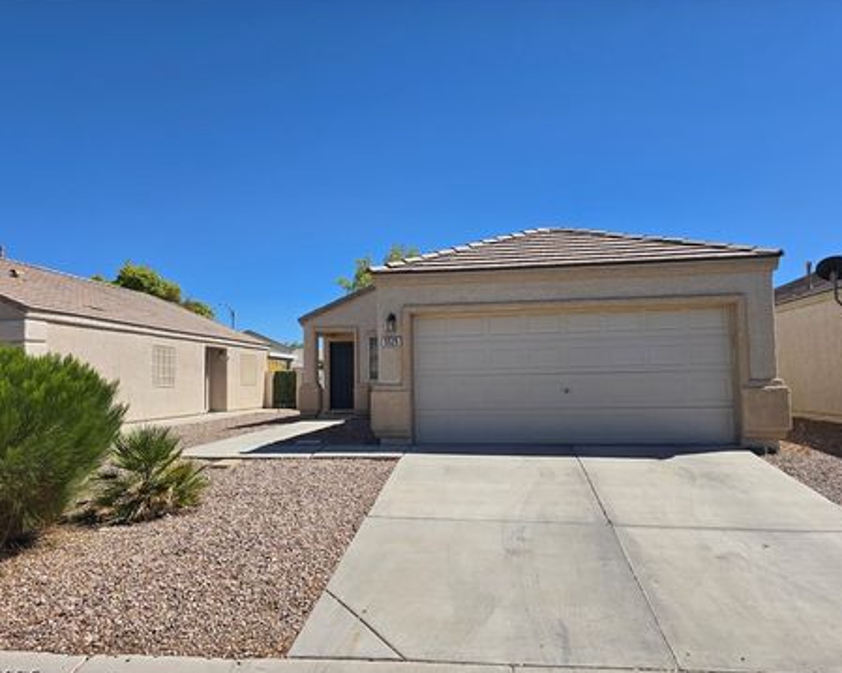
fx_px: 623
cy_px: 340
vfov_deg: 56.8
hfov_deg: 68.1
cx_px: 409
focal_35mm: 25
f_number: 1.7
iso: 12
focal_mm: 6.3
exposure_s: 1/1135
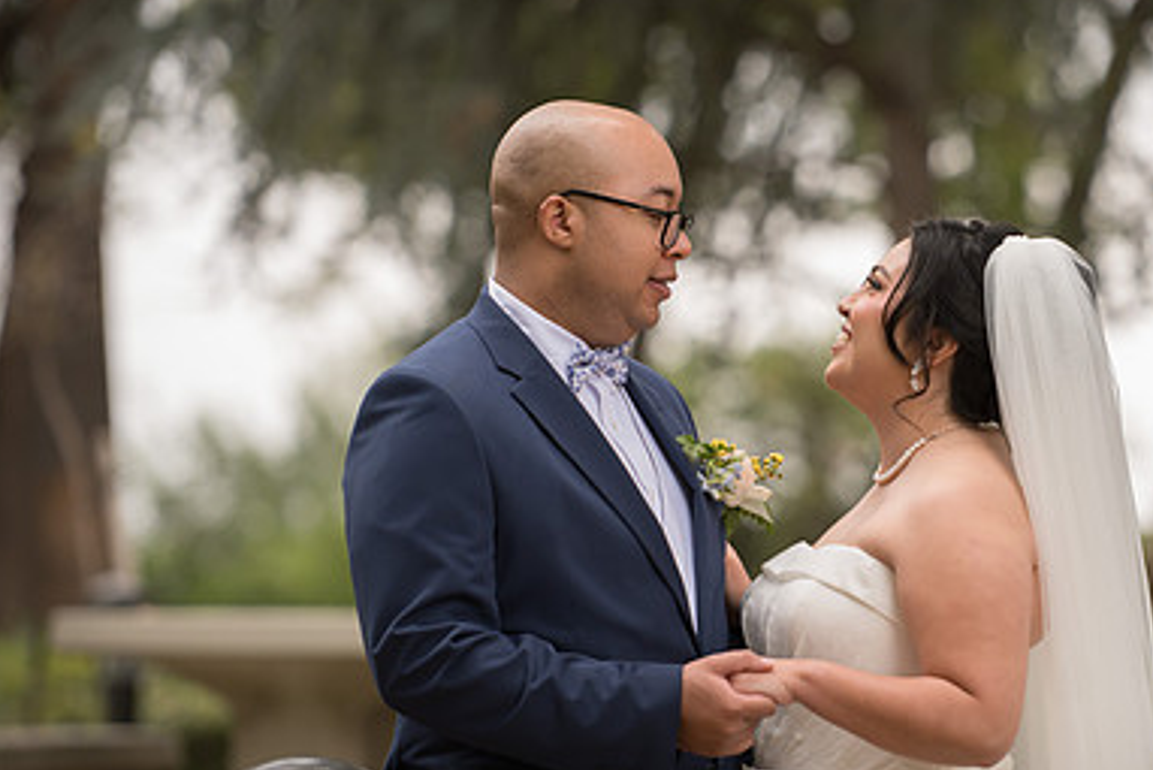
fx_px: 7785
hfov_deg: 8.5
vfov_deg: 5.7
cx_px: 746
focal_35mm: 243
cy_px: 394
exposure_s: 1/320
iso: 640
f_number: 2.8
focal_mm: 160
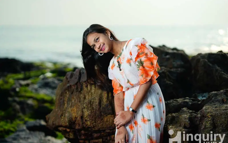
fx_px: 541
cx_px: 114
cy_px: 75
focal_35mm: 87
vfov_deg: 15.0
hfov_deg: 23.8
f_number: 2
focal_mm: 85
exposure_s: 1/1600
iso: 50
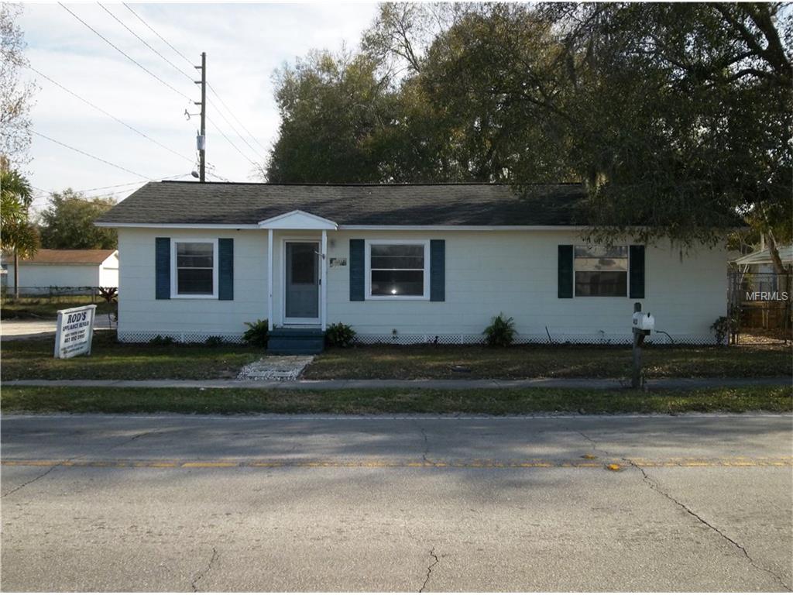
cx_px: 396
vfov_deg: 38.7
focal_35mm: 37
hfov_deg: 50.1
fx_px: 848
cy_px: 298
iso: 80
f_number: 4
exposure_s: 1/500
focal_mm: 6.6
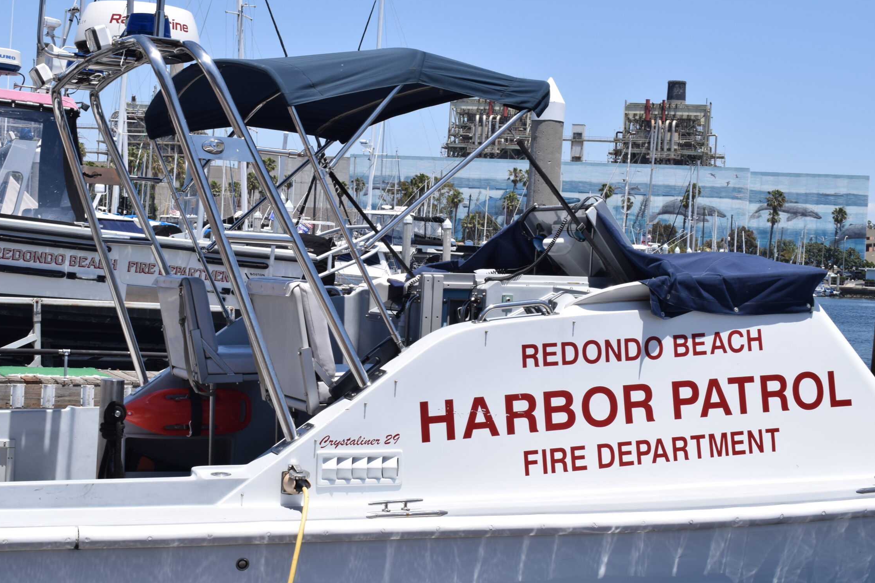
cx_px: 382
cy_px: 274
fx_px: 1580
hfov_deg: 30.9
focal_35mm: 65
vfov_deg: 20.9
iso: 125
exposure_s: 1/125
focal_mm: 38
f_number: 18
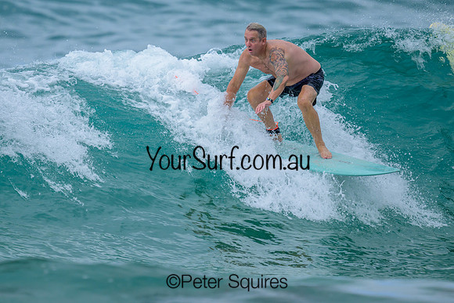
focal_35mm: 1097
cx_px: 156
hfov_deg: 1.9
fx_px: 13833
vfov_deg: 1.3
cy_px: 97
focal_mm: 800
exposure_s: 1/2000
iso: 450
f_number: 6.3
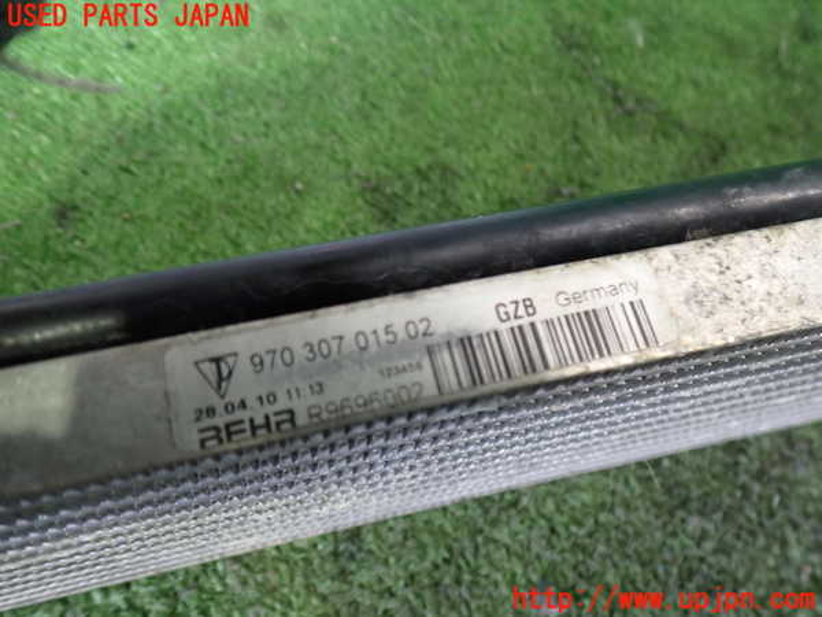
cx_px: 411
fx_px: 712
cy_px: 308
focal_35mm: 30
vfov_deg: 46.8
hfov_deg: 60.0
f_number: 2.3
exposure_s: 1/30
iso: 400
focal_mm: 5.4
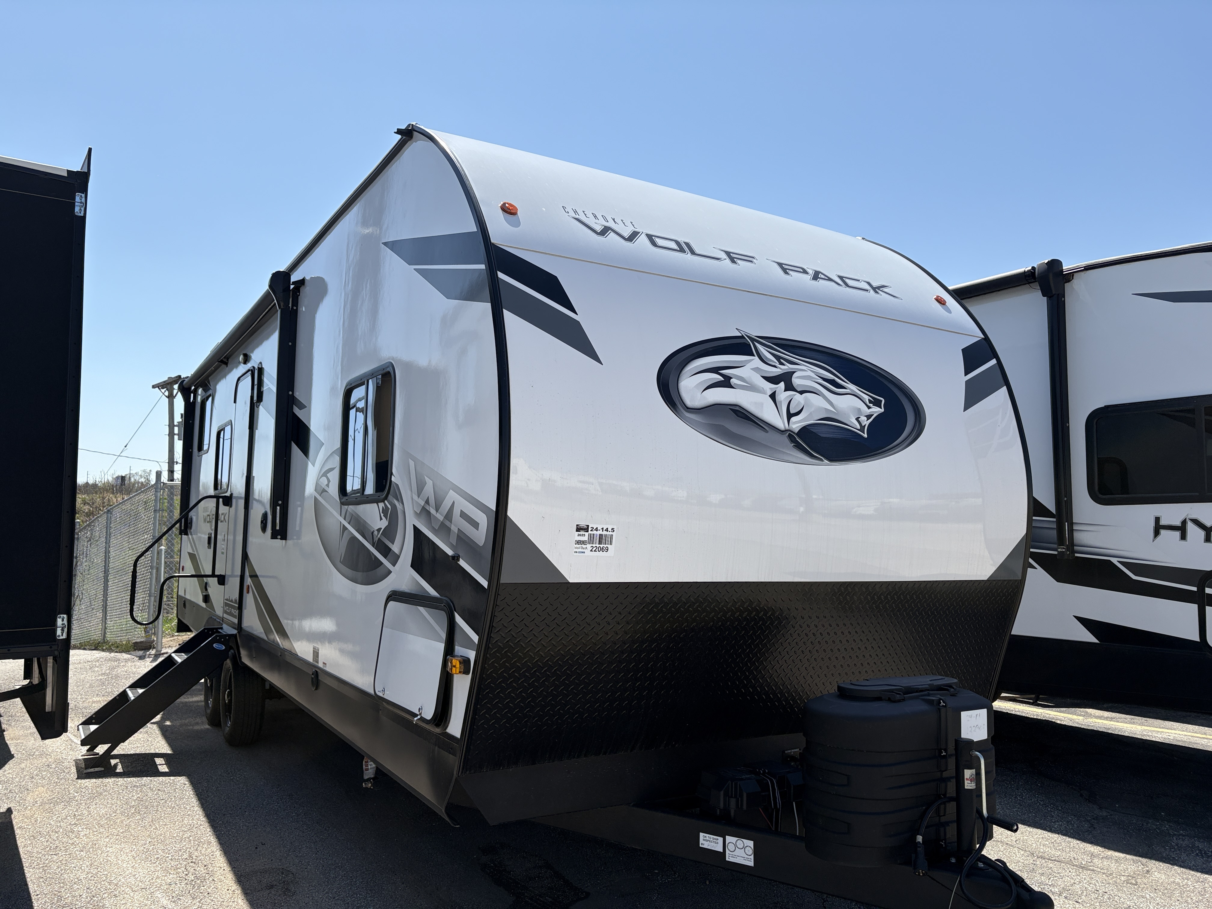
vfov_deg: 53.1
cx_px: 606
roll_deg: -1.2
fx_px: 910
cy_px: 454
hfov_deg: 67.3
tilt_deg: +5.6
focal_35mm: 26
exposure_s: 1/3831
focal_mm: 5.96
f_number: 1.6
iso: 50
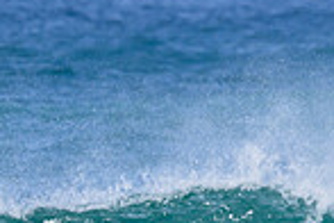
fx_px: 18721
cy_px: 315
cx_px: 332
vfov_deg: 0.7
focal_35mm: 2018
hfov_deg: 1.0
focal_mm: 510
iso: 900
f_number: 10
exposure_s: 1/2000
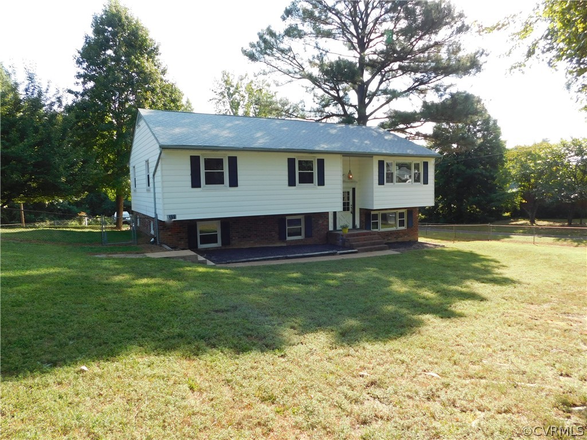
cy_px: 220
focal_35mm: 23
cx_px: 294
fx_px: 390
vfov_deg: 58.9
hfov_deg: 73.9
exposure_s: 1/400
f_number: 3
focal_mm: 4
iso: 125
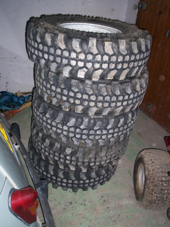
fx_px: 236
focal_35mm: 36
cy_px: 114
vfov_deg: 51.4
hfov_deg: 39.7
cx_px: 85
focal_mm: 5.9
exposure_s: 1/64
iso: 140
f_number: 4.5
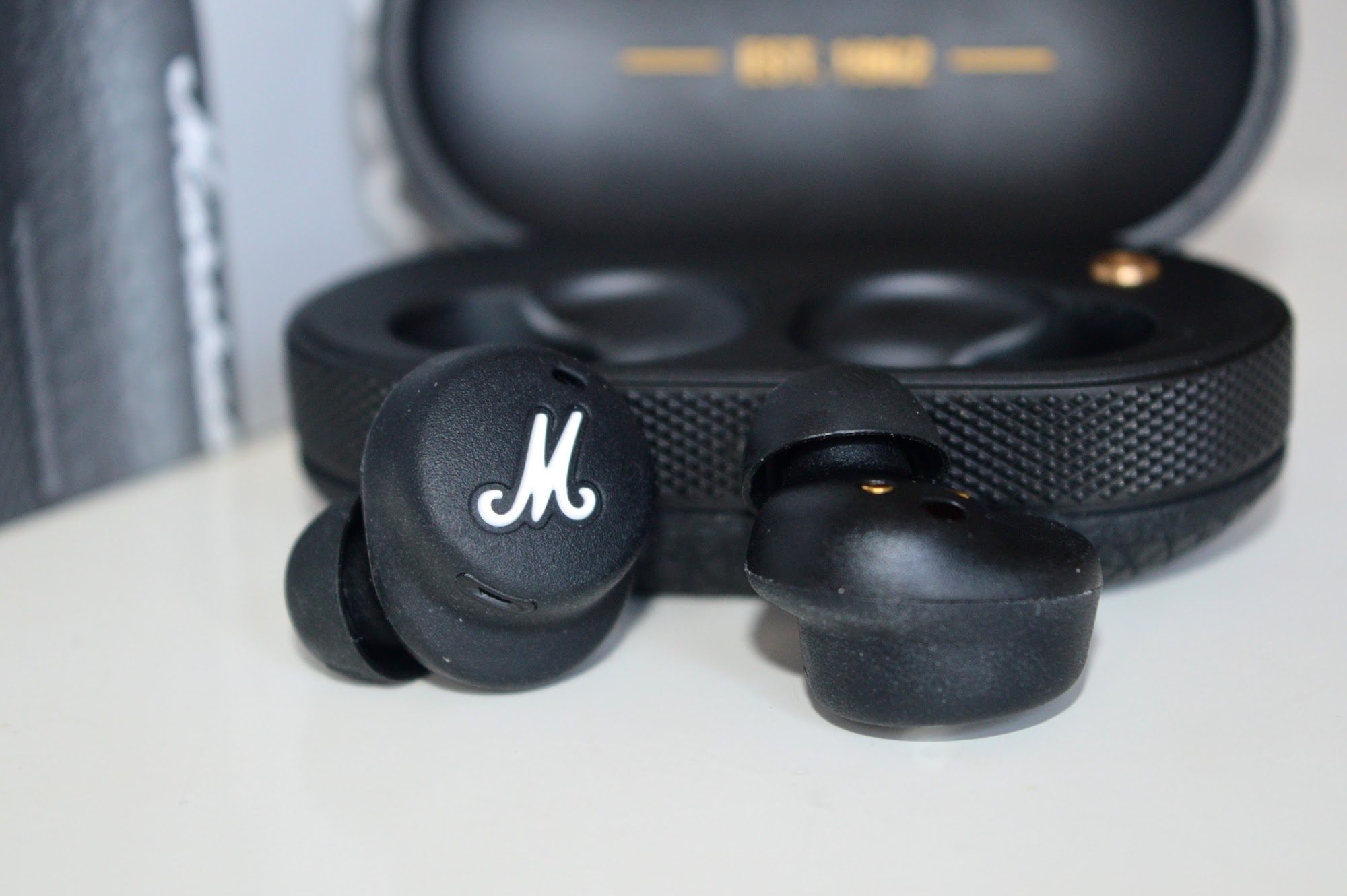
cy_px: 448
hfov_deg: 24.6
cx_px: 674
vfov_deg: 16.5
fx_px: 3084
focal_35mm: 82
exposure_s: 1/30
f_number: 5.6
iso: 640
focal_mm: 55
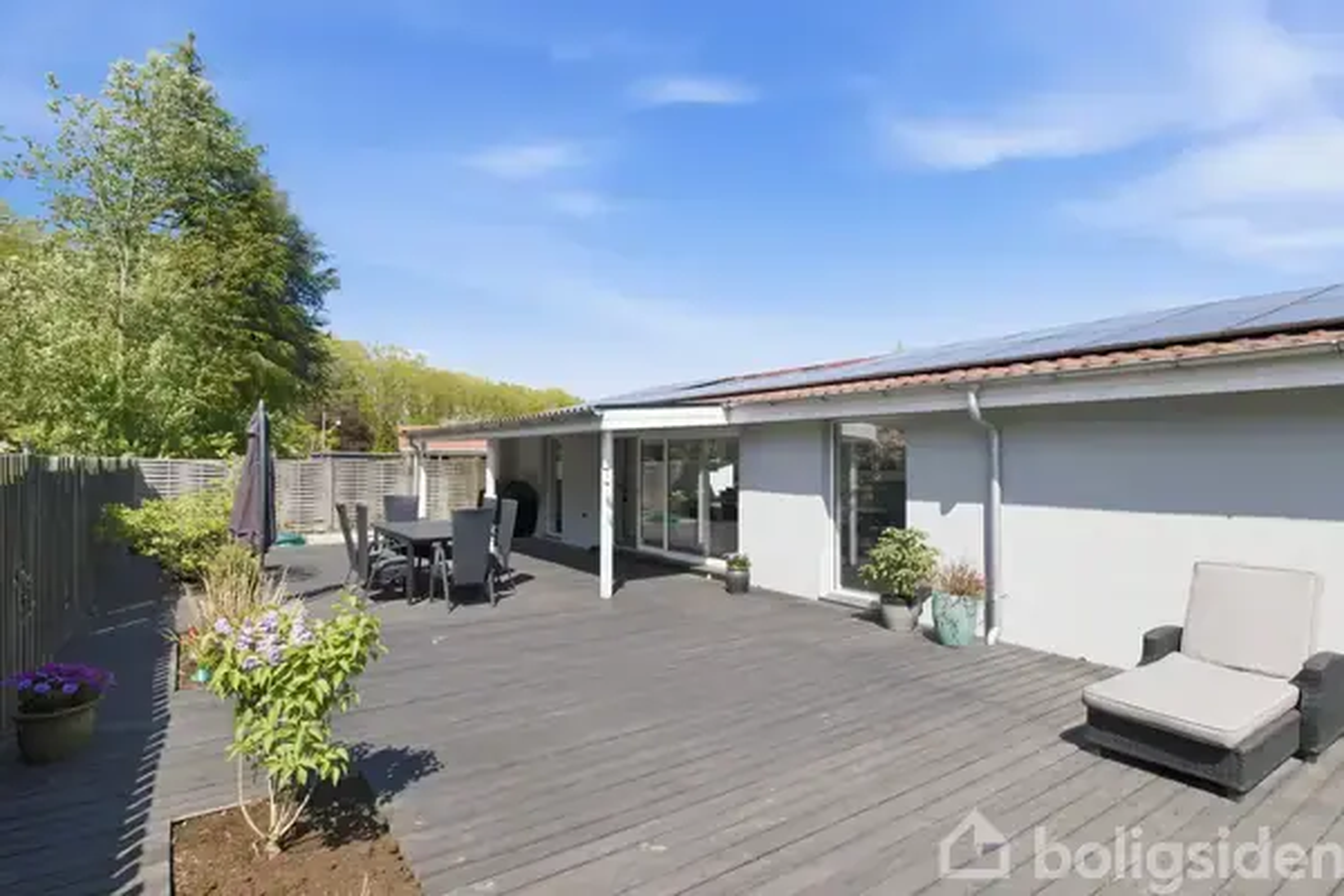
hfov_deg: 93.3
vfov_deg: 70.4
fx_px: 635
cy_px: 448
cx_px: 672
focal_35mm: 17
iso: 1250
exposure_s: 1/2000
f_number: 8
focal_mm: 11
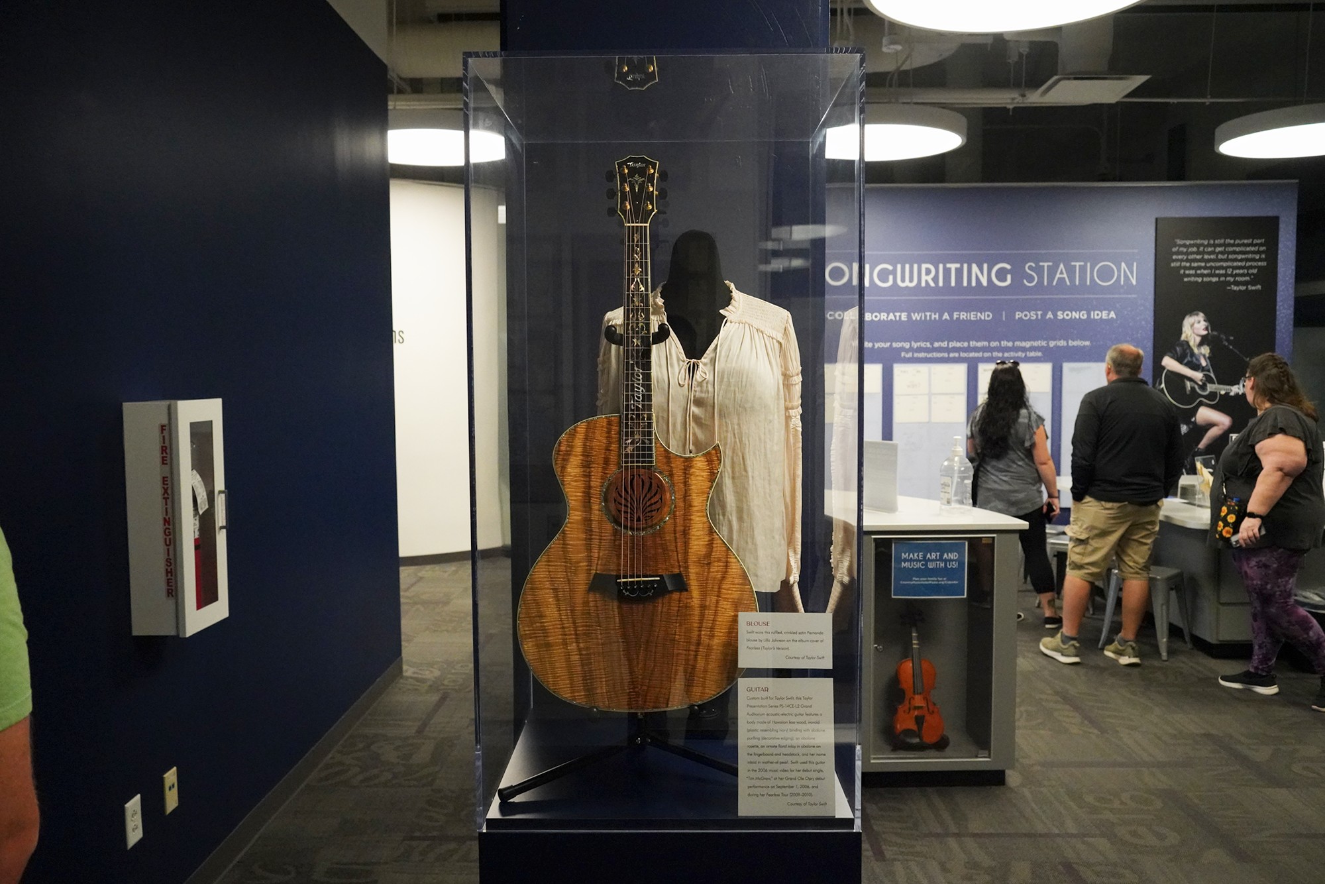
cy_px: 442
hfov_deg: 65.5
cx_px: 662
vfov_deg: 46.4
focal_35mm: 28
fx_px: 1031
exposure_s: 1/100
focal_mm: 28
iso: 10000
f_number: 5.6
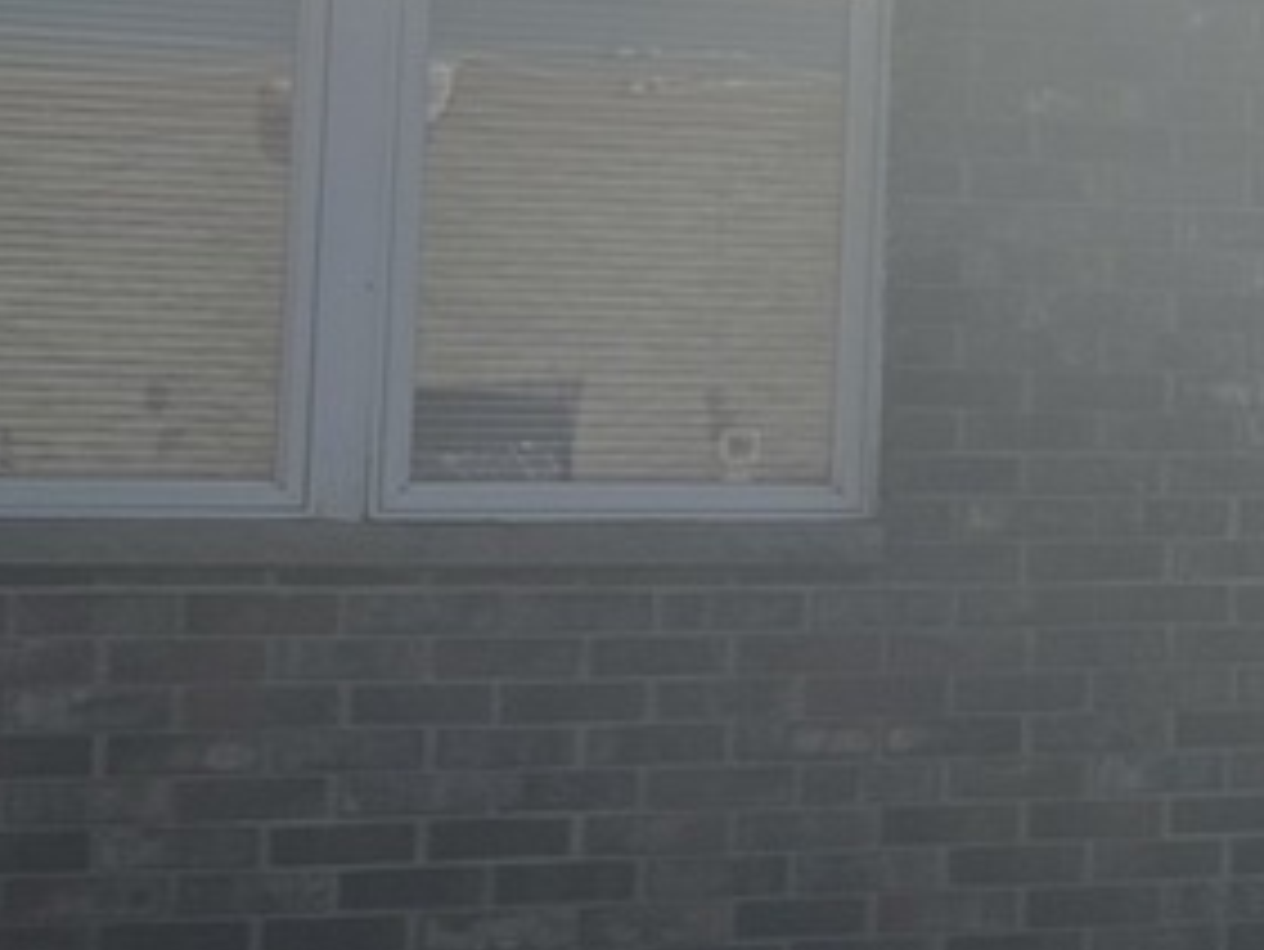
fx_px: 4493
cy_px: 171
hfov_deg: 13.9
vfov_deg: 12.0
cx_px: 2425
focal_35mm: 123
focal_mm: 6.86
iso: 80
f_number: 1.78
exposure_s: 1/13699
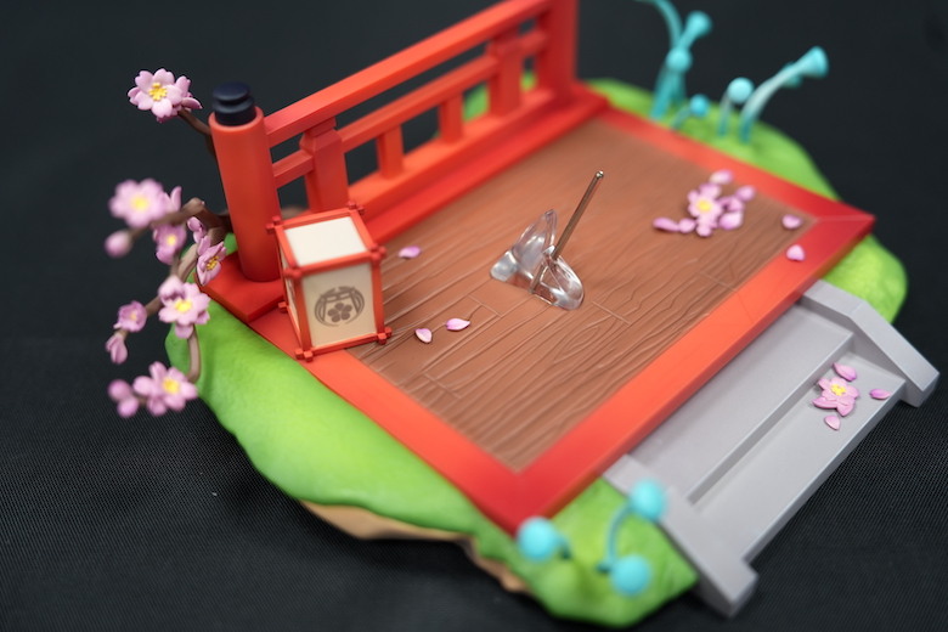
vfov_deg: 34.2
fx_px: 1027
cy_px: 316
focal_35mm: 39
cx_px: 474
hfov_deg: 49.6
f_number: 2.8
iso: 200
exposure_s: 1/50
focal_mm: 39
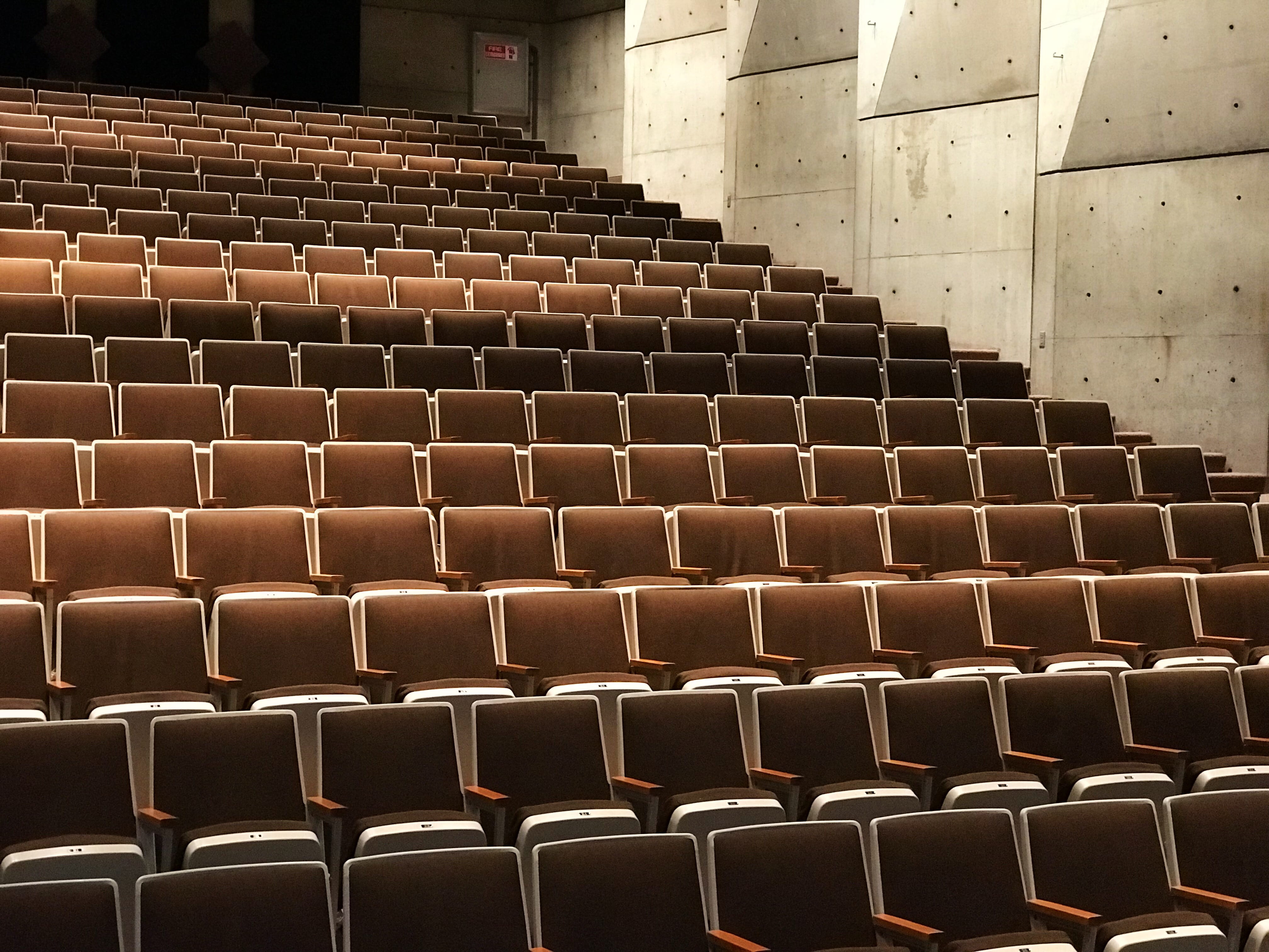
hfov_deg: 33.8
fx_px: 2090
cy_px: 476
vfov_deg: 25.7
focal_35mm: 57
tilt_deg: -1.9
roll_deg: -0.4
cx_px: 634
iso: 1000
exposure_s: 1/60
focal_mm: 6.6
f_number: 2.8
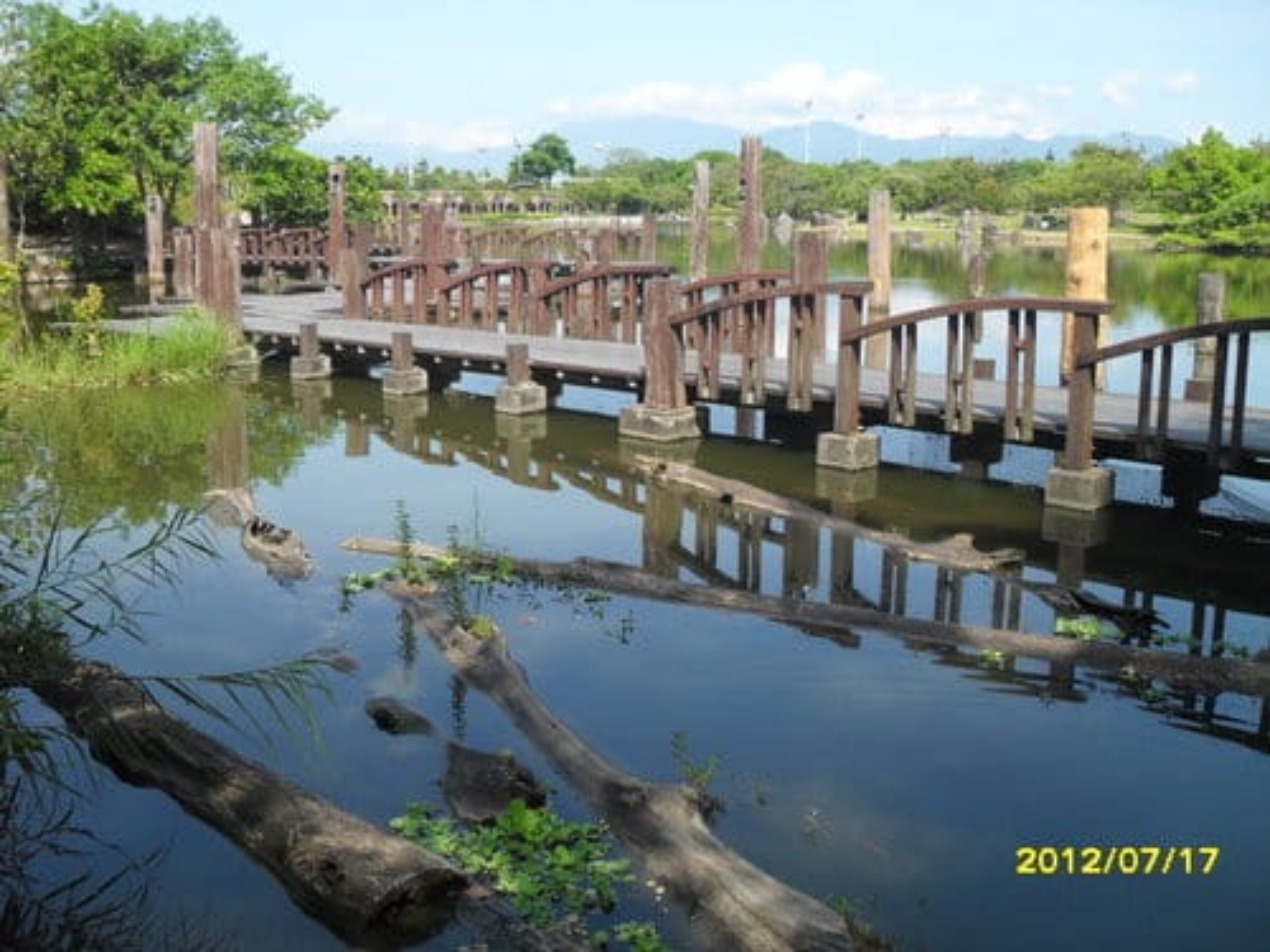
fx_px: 1284
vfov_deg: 40.7
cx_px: 635
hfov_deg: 52.6
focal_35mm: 35
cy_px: 476
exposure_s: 1/90
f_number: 8.9
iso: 100
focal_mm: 6.2
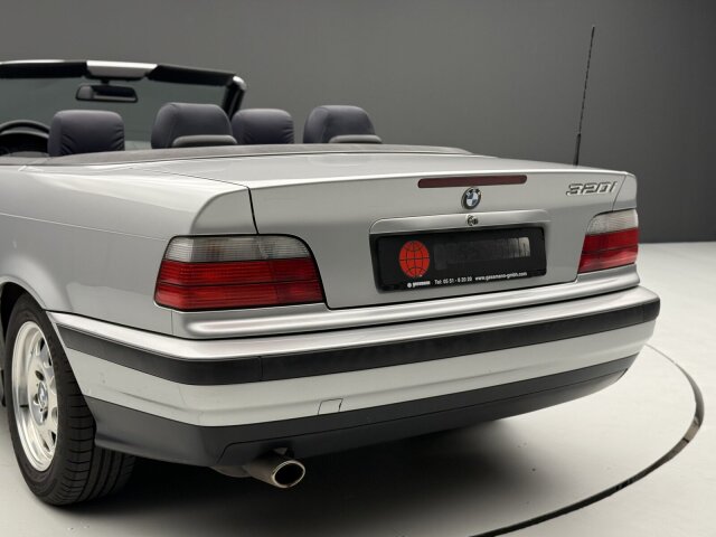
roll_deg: -0.4
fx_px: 993
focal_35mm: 48
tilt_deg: -8.0
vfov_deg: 30.3
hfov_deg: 39.7
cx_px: 358
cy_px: 268
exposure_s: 1/66
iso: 100
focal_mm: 6.76
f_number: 1.78
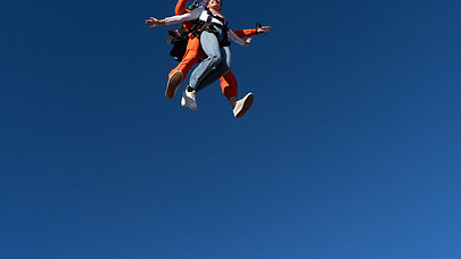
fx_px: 440
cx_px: 217
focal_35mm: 36
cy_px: 49
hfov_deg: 55.2
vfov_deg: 31.9
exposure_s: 1/2000
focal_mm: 24
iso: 800
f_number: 11
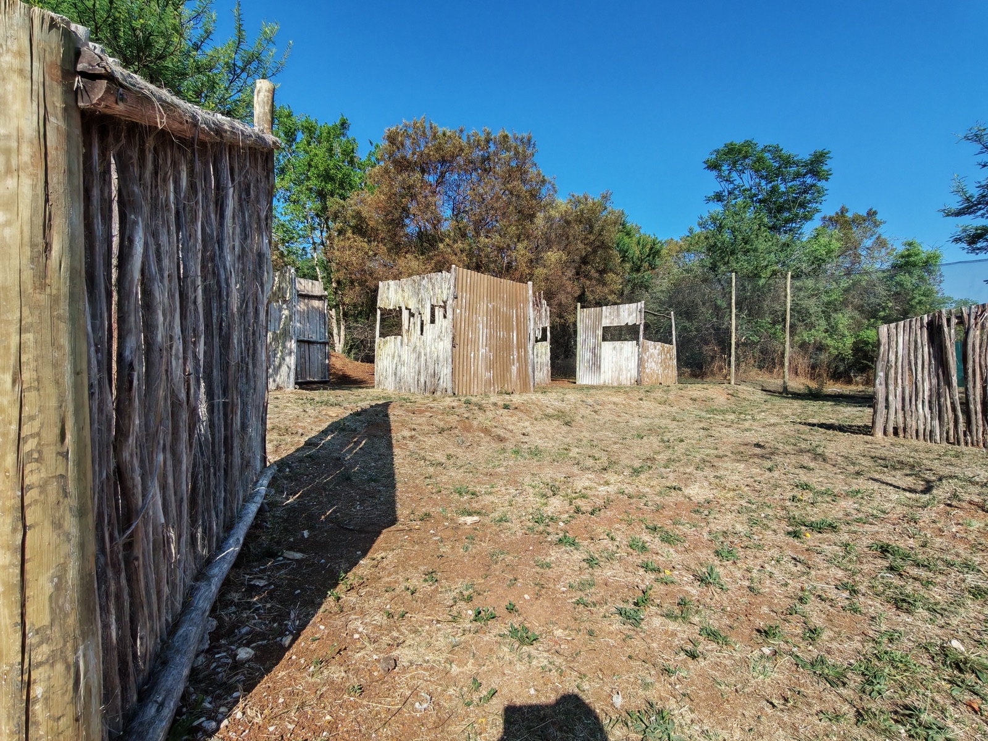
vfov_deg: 78.1
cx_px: 494
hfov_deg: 94.5
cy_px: 370
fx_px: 457
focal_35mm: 16
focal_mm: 1.96
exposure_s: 1/780
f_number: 2.2
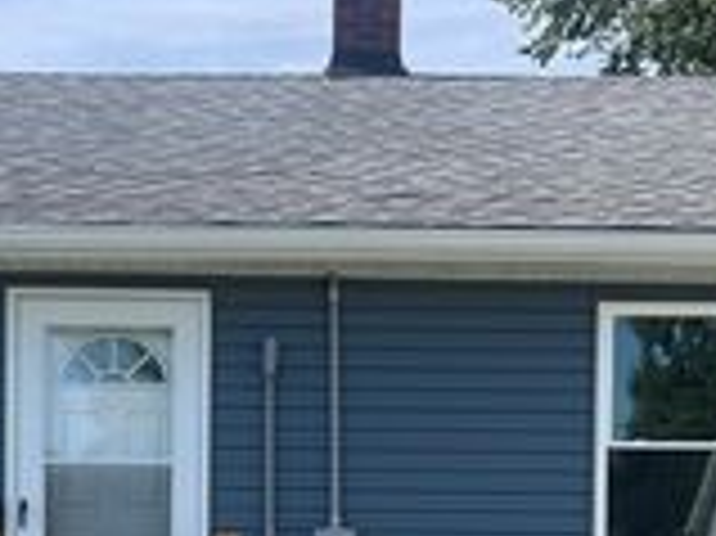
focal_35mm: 82
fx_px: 1695
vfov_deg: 17.3
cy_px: 610
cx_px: 392
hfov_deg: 23.8
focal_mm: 5.1
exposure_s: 1/1404
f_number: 1.6
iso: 50
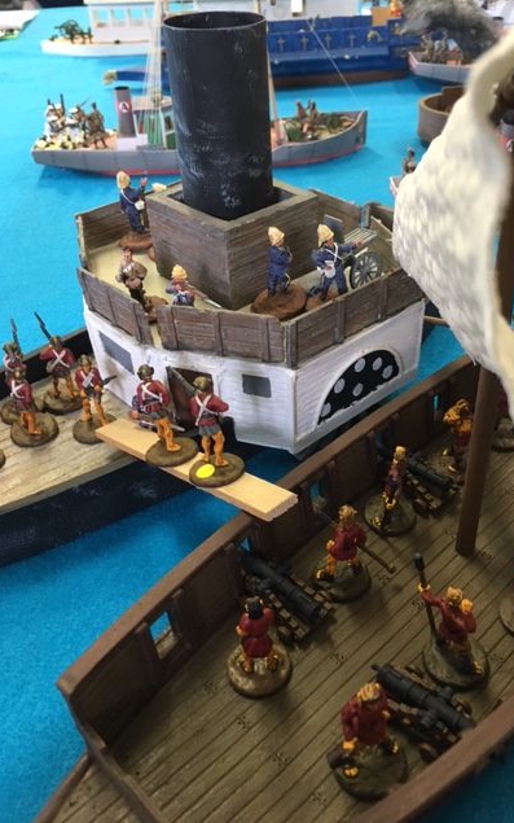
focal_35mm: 31
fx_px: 695
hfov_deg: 40.5
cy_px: 412
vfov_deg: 61.2
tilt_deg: -36.9
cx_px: 296
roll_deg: -0.1
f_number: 2.2
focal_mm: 4.15
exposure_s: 1/30
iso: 125
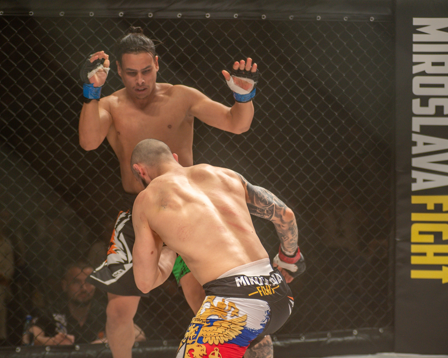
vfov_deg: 13.6
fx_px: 1498
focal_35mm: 113
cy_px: 180
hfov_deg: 17.0
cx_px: 194
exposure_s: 1/640
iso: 1100
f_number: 4
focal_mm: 100
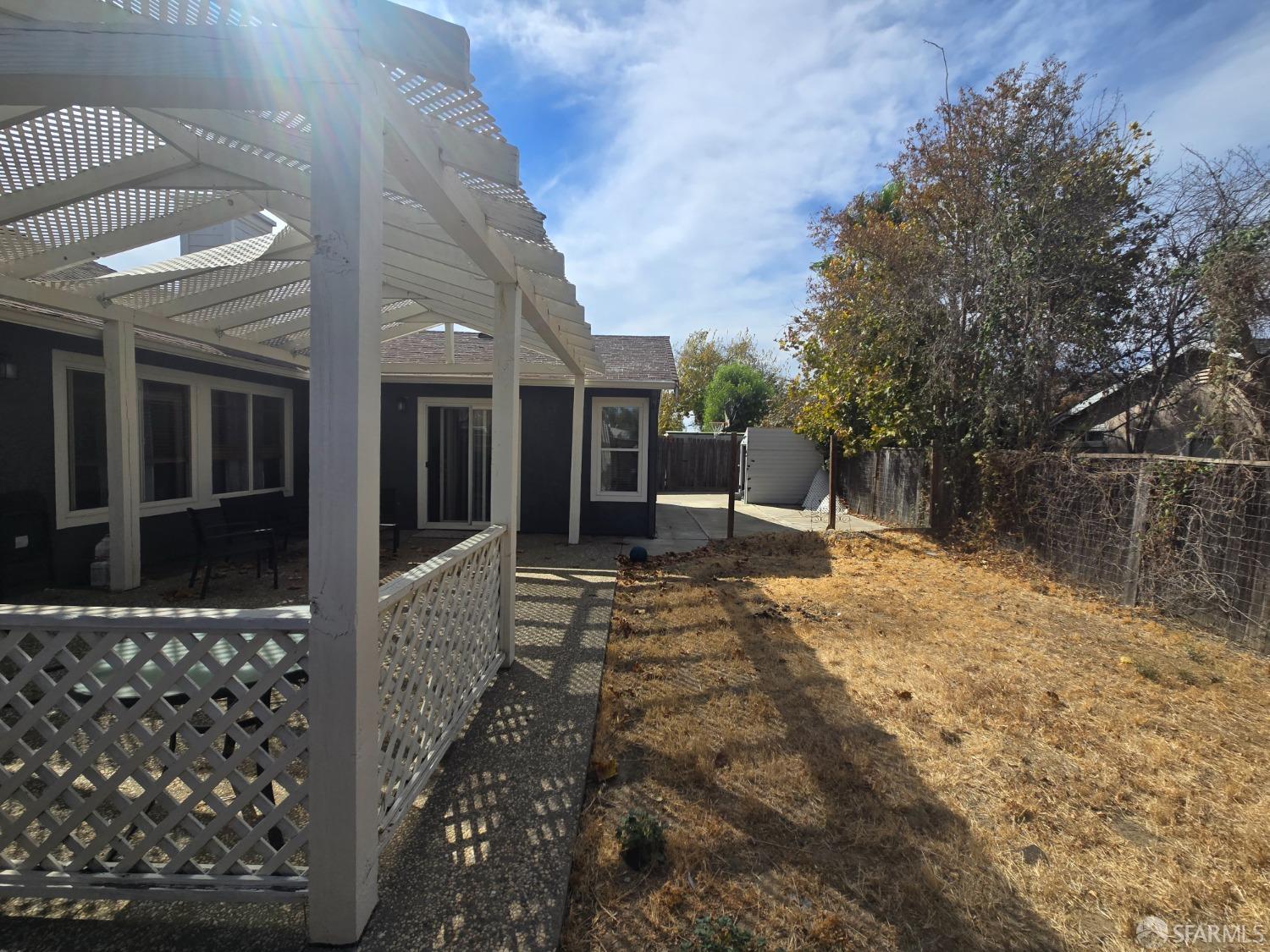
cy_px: 476
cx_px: 635
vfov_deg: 89.9
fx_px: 477
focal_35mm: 13
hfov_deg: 106.2
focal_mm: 2.2
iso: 50
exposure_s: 1/3075
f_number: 2.2
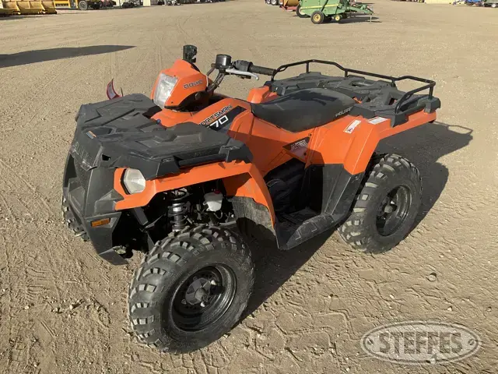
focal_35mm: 29
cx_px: 249
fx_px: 417
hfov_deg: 61.7
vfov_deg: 48.2
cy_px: 187
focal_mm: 3
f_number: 1.8
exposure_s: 1/1342
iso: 25
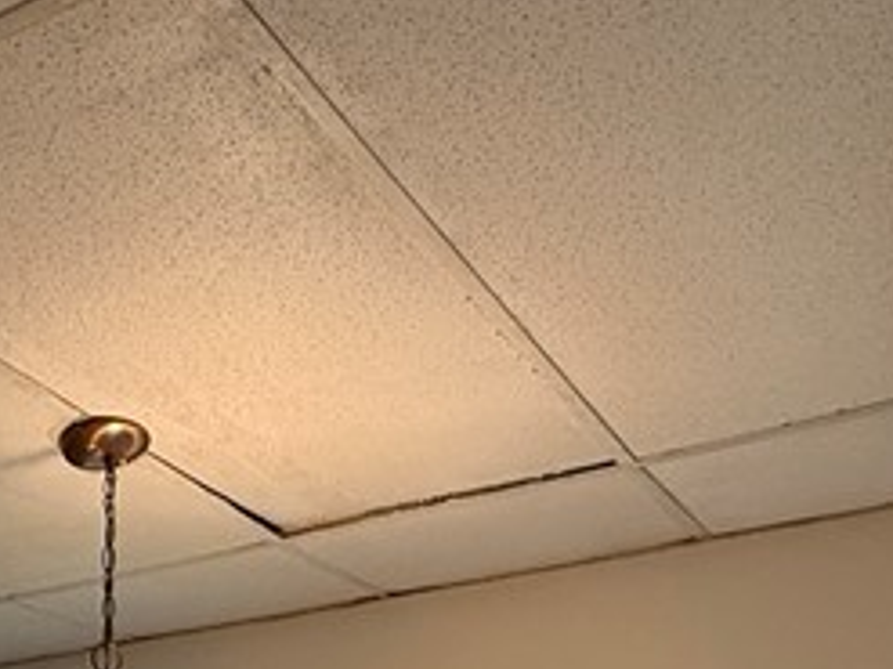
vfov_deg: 19.7
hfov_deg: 32.4
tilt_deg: -3.1
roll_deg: -0.6
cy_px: 1150
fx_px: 1496
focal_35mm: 58
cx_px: 192
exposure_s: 1/120
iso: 320
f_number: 2.2
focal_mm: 2.22
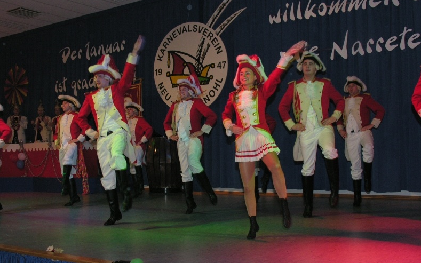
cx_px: 213
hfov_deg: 46.2
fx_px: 493
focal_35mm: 43
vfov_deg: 29.8
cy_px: 145
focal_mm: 10.2
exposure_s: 1/60.1
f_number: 4.1
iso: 200
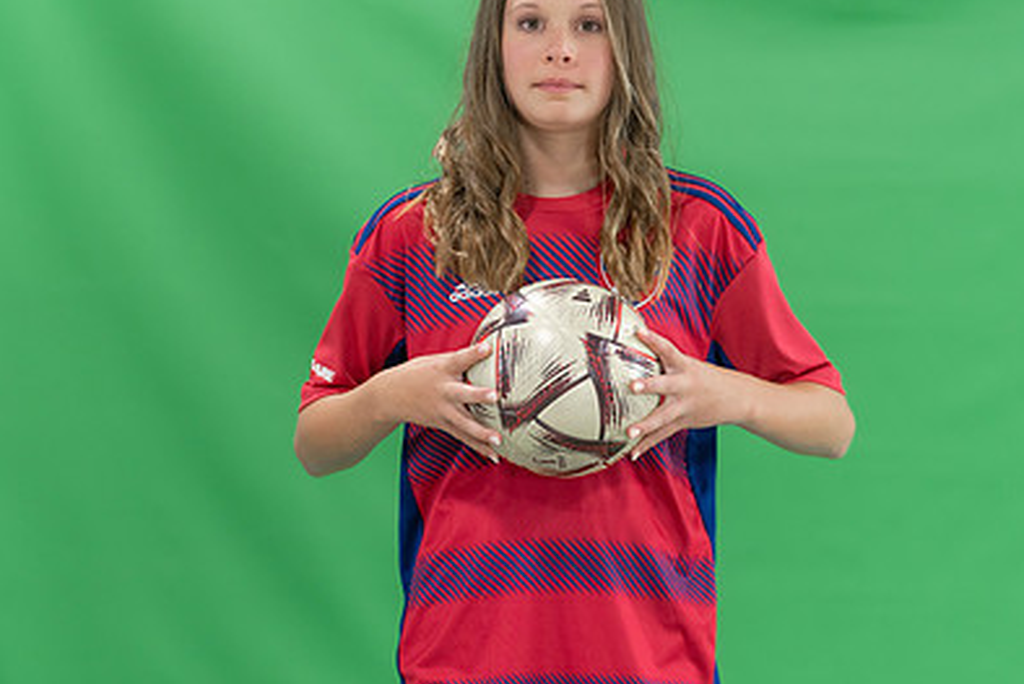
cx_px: 543
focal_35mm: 196
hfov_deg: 10.5
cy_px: 295
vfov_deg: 7.0
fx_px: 5577
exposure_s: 1/250
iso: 1000
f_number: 2.8
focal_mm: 133
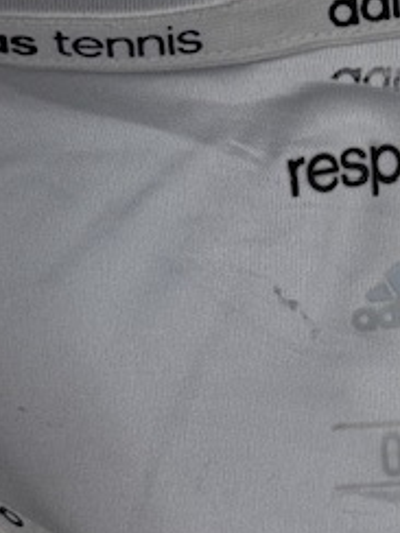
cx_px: 402
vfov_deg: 15.6
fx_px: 1941
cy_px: 177
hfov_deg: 11.6
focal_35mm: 126
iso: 64
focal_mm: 6.76
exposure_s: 1/794
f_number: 1.78
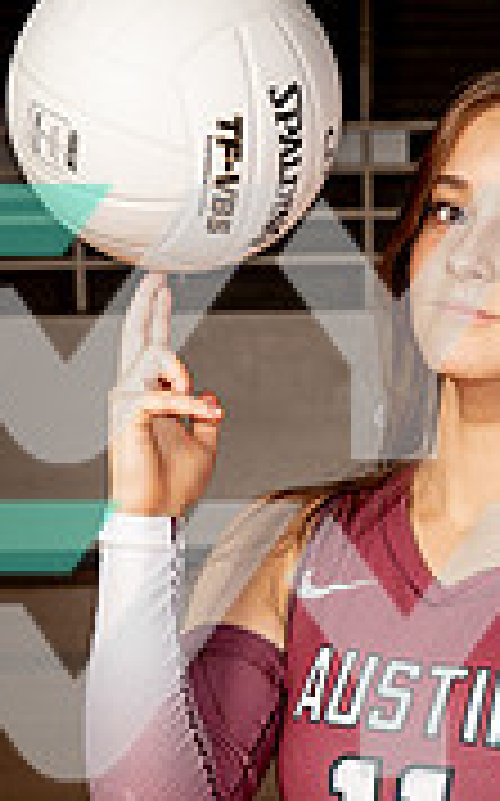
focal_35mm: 129
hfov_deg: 10.1
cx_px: 514
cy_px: 644
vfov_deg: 16.1
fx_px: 2817
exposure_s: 1/250
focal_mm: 50
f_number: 8
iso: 100
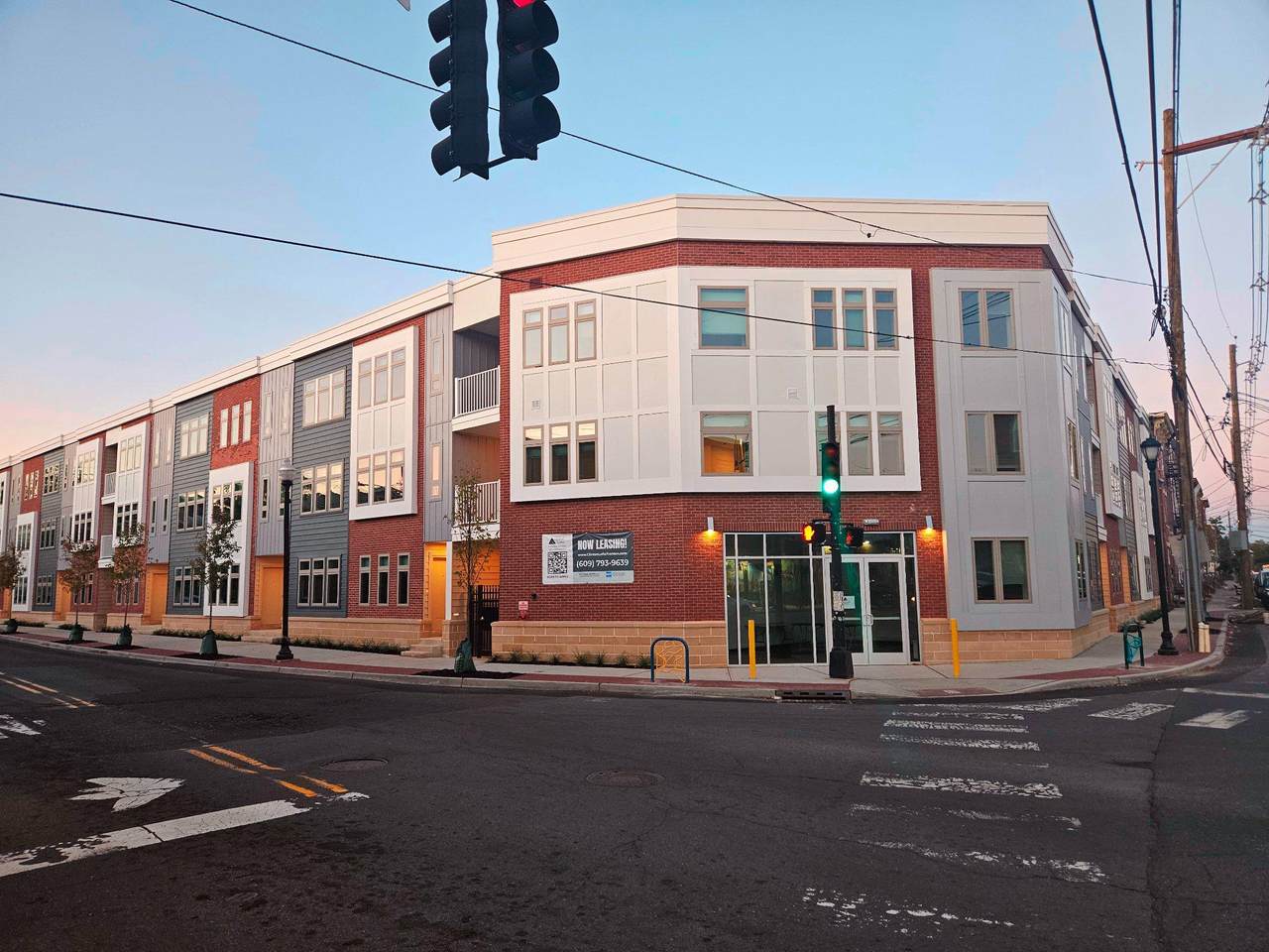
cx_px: 634
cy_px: 476
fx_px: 843
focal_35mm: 23
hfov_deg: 73.9
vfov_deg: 58.9
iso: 160
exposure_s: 1/120
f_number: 1.8
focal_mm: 5.4
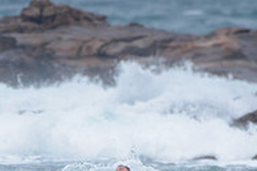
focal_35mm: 1894
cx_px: 130
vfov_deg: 0.7
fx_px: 13509
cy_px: 209
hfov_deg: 1.1
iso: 360
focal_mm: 500
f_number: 5.6
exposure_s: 1/800
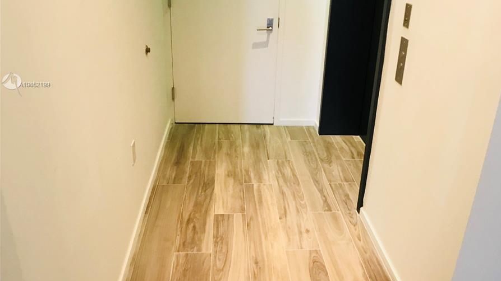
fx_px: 545
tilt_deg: -19.7
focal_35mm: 41
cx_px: 252
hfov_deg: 49.4
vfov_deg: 28.7
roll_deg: -2.5
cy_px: 85
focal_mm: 3.99
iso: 40
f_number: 1.8
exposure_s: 1/15
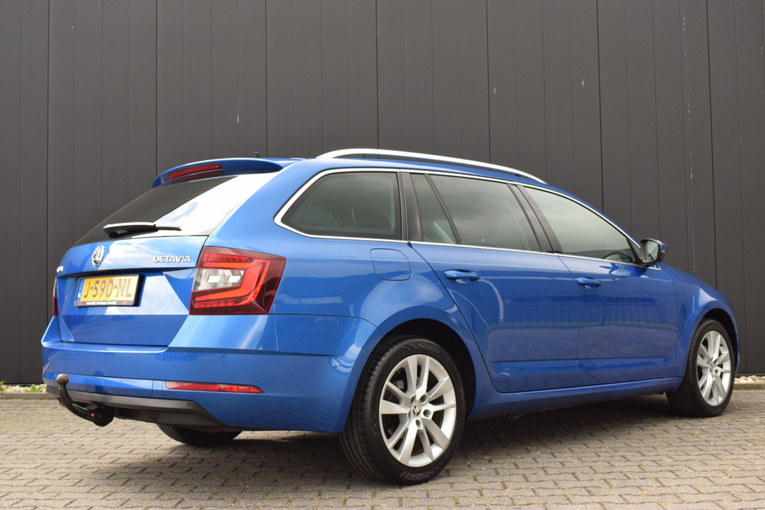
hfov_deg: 45.0
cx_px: 382
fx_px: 924
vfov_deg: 30.8
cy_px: 255
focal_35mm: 44
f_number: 7.1
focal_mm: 29
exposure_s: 1/200
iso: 400
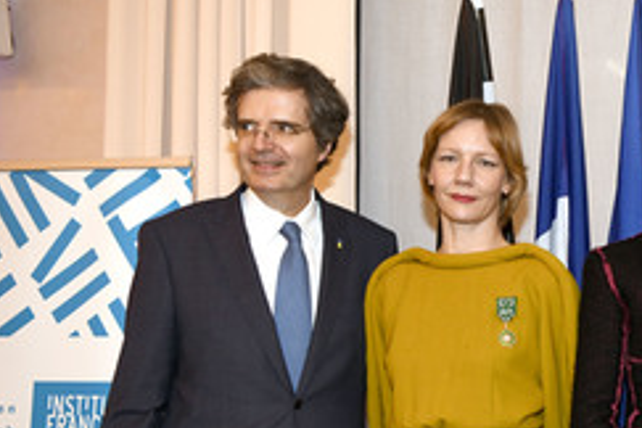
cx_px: 593
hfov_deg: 29.5
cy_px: 386
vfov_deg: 20.5
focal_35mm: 65
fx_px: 1159
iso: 1250
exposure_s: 1/100
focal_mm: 35
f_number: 3.5
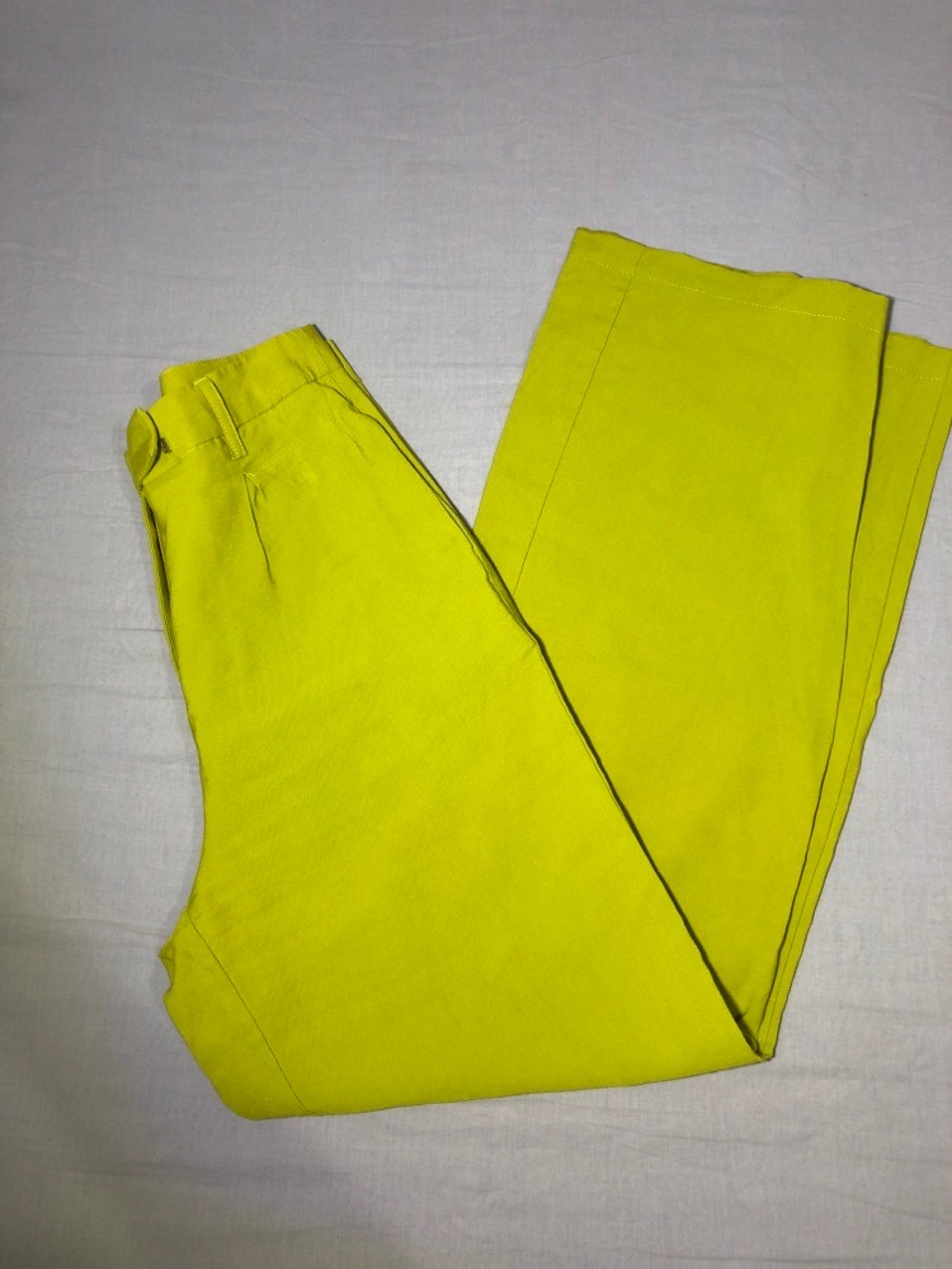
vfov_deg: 63.4
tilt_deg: -74.7
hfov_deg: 49.7
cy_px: 634
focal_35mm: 28
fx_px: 1027
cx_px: 476
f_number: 1.8
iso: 40
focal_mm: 4
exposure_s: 1/33
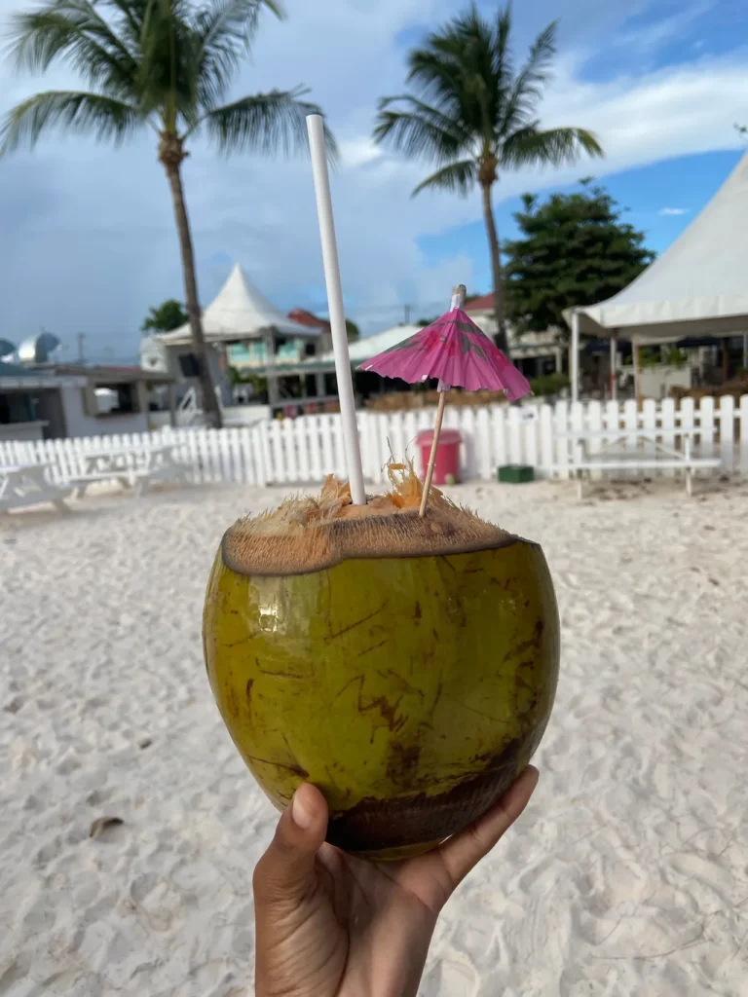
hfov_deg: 53.1
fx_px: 749
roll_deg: +5.0
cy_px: 498
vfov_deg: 67.3
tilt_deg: -8.2
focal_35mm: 26
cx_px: 374
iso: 32
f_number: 1.8
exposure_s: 1/1412
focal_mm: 4.25
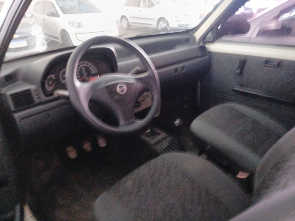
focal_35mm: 26
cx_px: 148
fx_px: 222
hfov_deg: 67.3
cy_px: 110
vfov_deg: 53.1
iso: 2500
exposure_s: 1/10
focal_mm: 3.98
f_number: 1.8
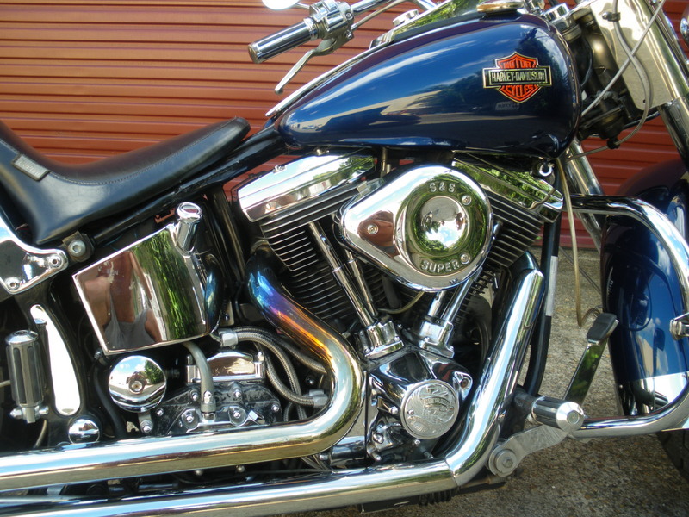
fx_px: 717
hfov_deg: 51.4
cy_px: 258
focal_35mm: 36
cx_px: 344
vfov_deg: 39.7
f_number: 3.5
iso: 64
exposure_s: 1/80
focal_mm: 6.3
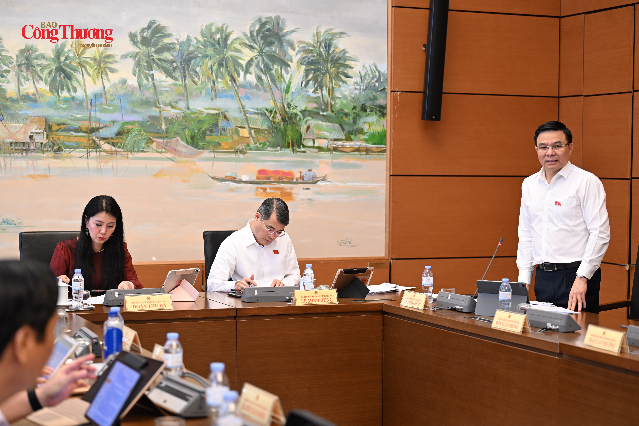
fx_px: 1242
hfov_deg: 28.8
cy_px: 213
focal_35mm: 70
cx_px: 320
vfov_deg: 19.5
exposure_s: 1/125
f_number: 3.2
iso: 640
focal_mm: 70
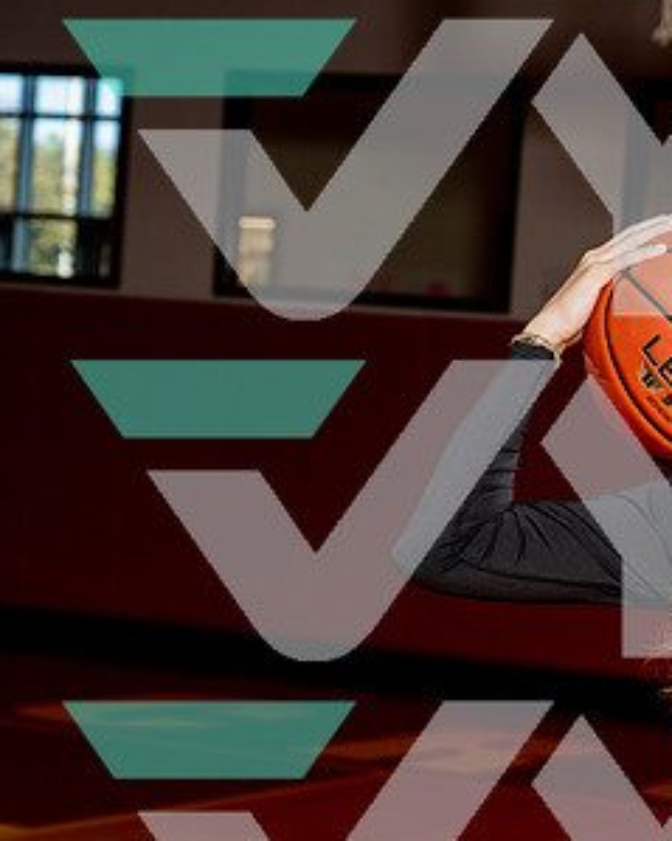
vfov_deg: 17.3
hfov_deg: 13.5
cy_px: 511
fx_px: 2761
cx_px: 787
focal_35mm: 111
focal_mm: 61
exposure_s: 1/250
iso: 400
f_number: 5.6
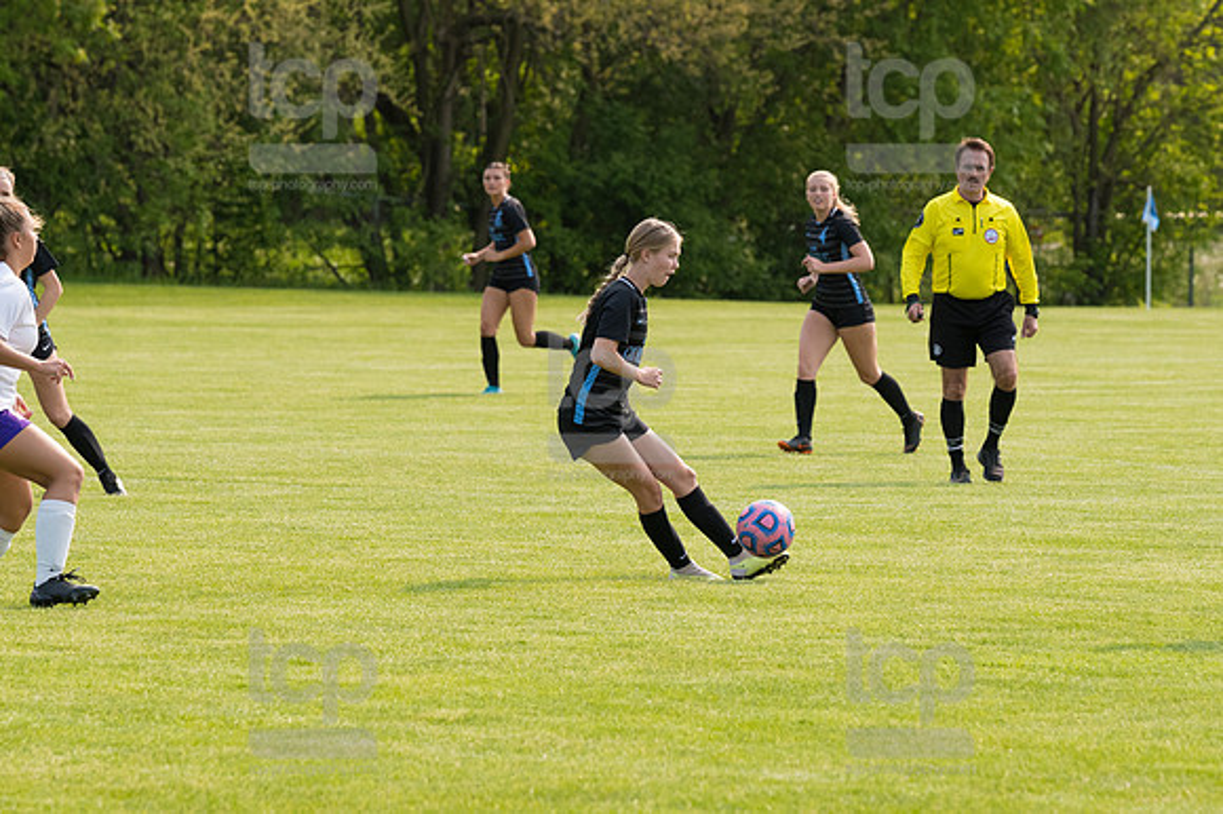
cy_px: 407
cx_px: 612
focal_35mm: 277
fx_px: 9405
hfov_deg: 7.4
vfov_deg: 5.0
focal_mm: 185
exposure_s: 1/2000
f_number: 5.6
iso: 800
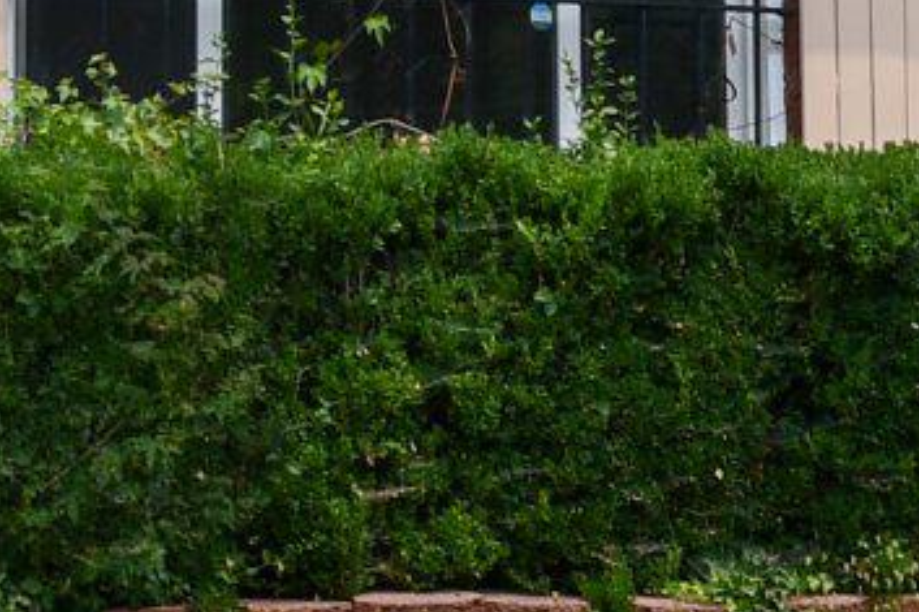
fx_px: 4440
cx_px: 555
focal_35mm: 174
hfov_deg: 11.8
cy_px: -358
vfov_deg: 7.7
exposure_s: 1/250
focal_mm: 20
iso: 100
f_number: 8
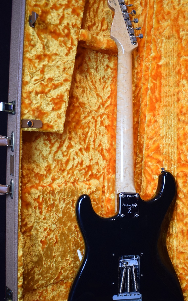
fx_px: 320
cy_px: 176
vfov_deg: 50.2
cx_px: 120
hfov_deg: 32.6
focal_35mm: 39
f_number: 3.5
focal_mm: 20
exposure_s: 1/60
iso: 1400
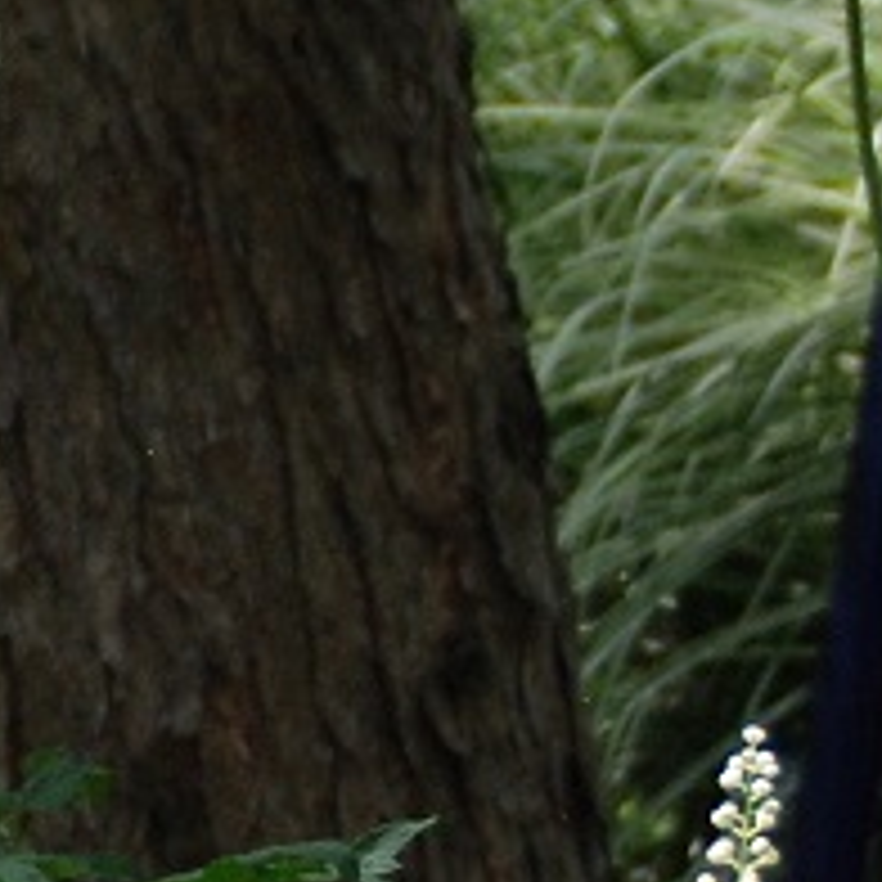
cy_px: 668
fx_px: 12223
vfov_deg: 4.1
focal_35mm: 424
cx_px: -1424
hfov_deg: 4.0
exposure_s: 1/500
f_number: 4.8
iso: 360
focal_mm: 42
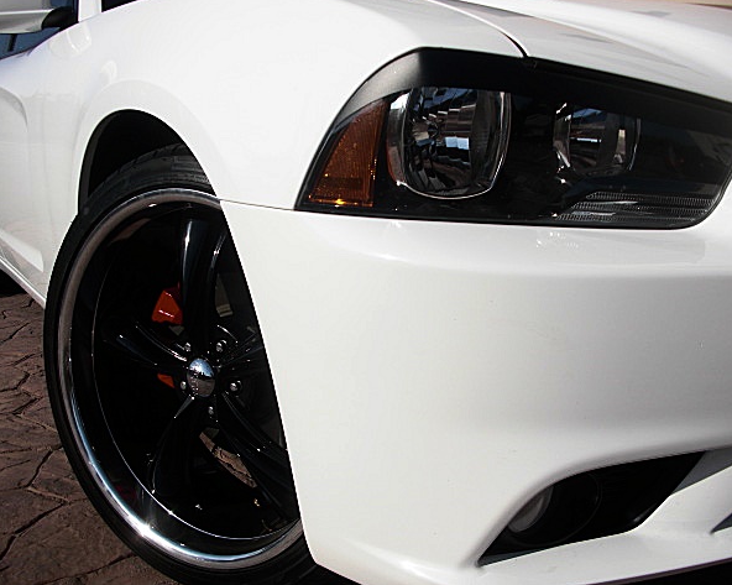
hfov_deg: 48.0
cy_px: 291
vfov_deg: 39.1
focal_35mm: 38
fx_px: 823
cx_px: 368
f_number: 7.9
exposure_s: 1/250
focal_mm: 6.3
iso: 50
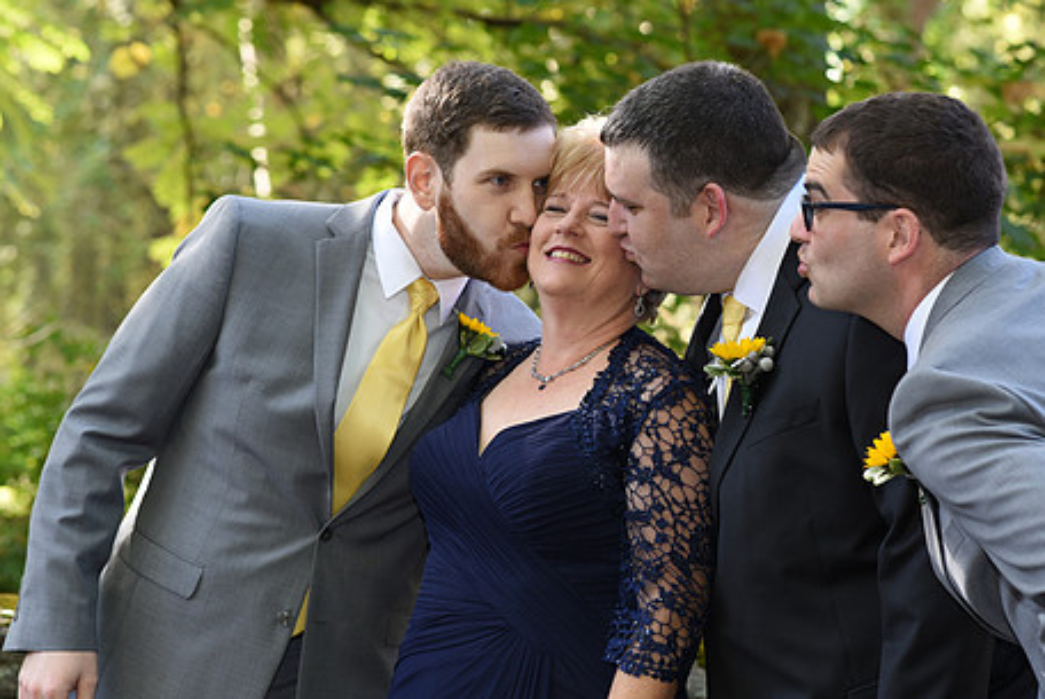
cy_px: 292
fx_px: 3138
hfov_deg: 18.9
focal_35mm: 108
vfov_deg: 12.7
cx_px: 642
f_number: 4.5
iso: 500
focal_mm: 85
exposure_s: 1/200
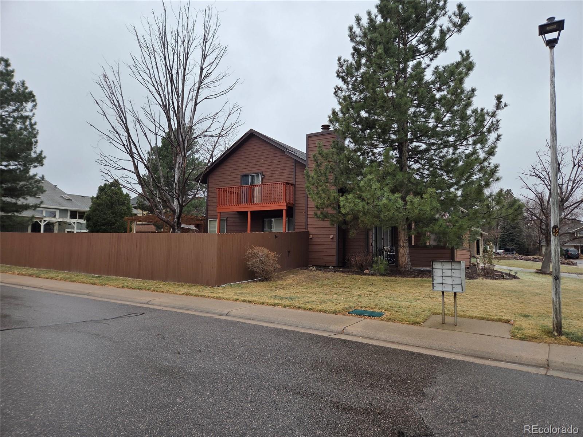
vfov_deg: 58.9
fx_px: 387
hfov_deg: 73.9
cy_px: 218
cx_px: 292
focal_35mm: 23
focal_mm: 5.4
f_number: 1.8
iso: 80
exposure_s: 1/752
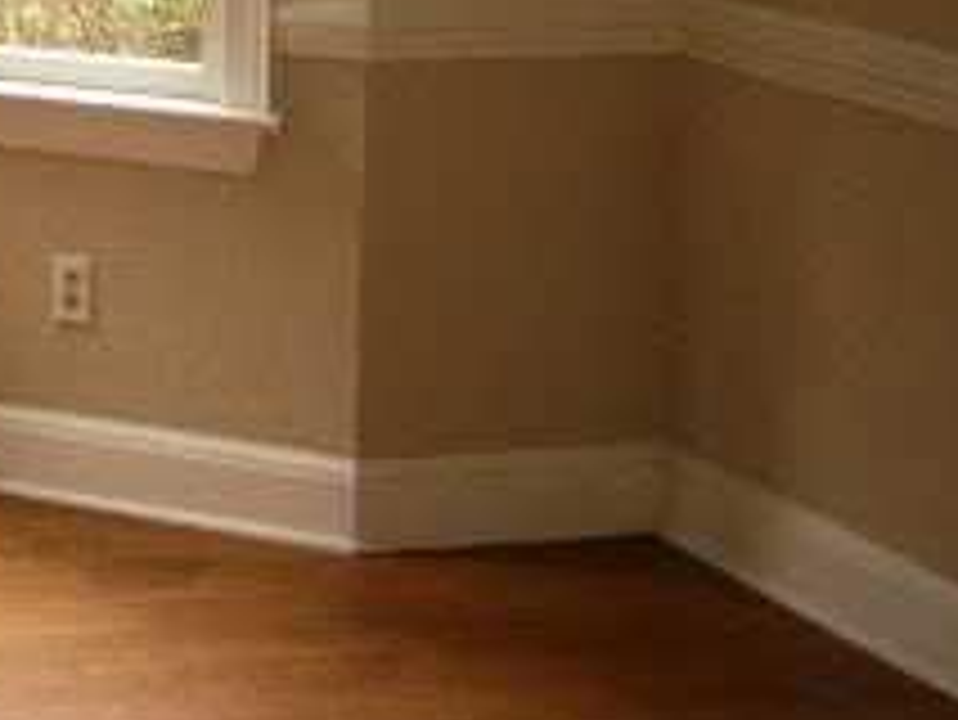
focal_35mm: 105
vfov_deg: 13.4
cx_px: -283
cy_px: -333
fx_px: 2908
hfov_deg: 17.6
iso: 100
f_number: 2.8
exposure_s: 1/60
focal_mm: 5.8
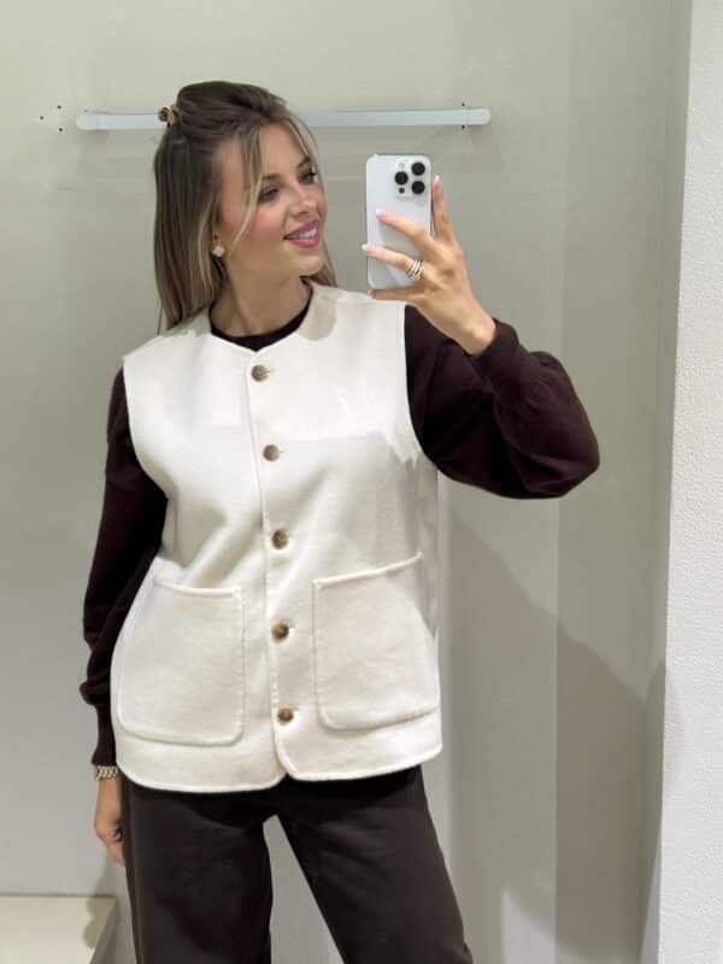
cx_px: 362
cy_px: 482
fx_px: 1337
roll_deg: +1.6
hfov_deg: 30.3
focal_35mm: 48
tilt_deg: -9.3
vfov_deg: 39.7
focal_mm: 6.86
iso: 100
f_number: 1.78
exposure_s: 1/100
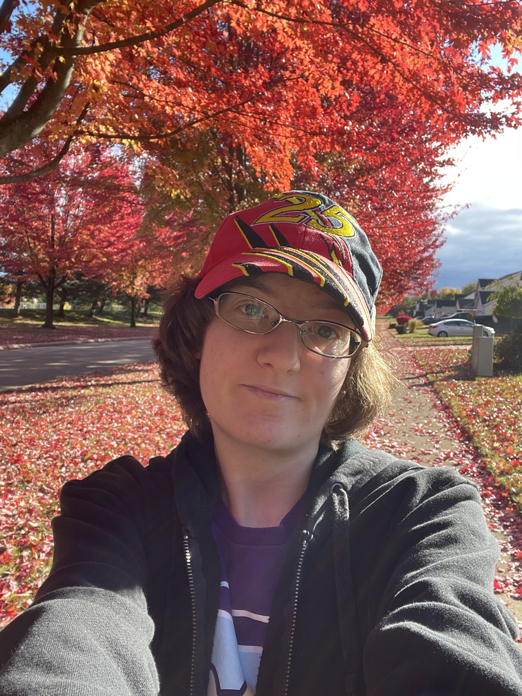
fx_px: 603
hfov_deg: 46.8
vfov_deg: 60.0
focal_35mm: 30
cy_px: 348
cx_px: 261
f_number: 2.2
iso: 25
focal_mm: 2.71
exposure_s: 1/136
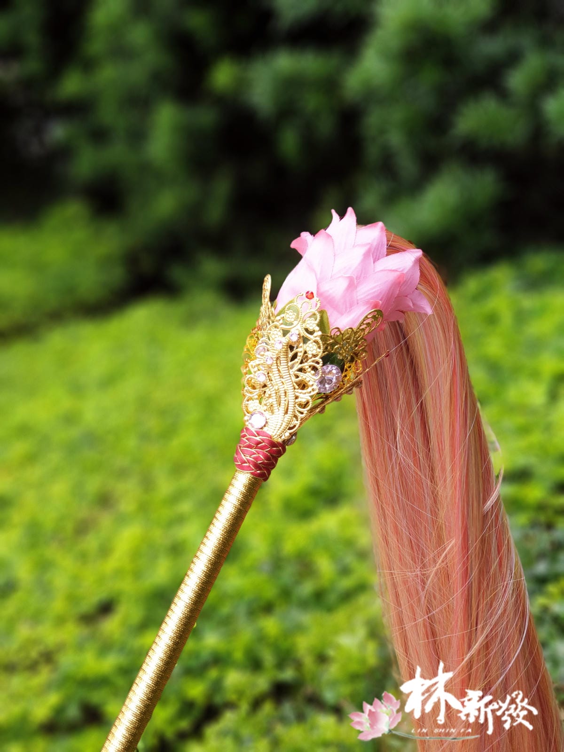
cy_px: 376
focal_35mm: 52
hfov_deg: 28.0
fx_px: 1130
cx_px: 282
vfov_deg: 36.8
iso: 32
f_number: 2.4
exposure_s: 1/120
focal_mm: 6
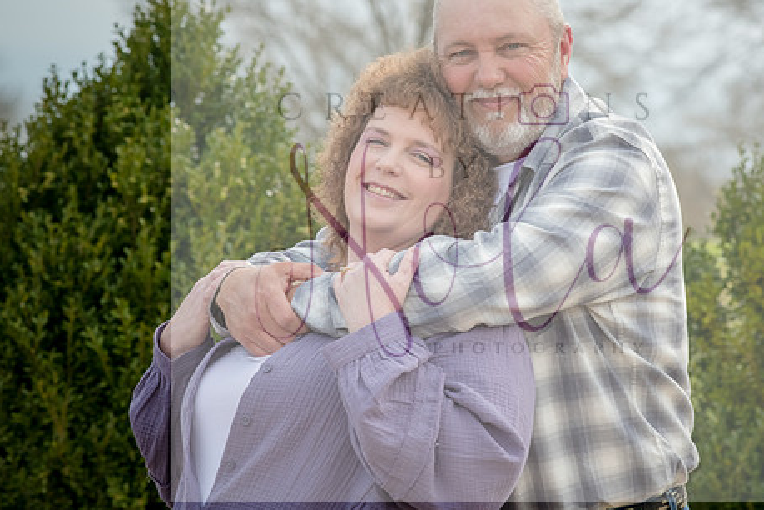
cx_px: 473
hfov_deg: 13.0
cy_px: 201
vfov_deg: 8.7
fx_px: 3353
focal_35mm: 158
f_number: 8
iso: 400
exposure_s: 1/500
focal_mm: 125
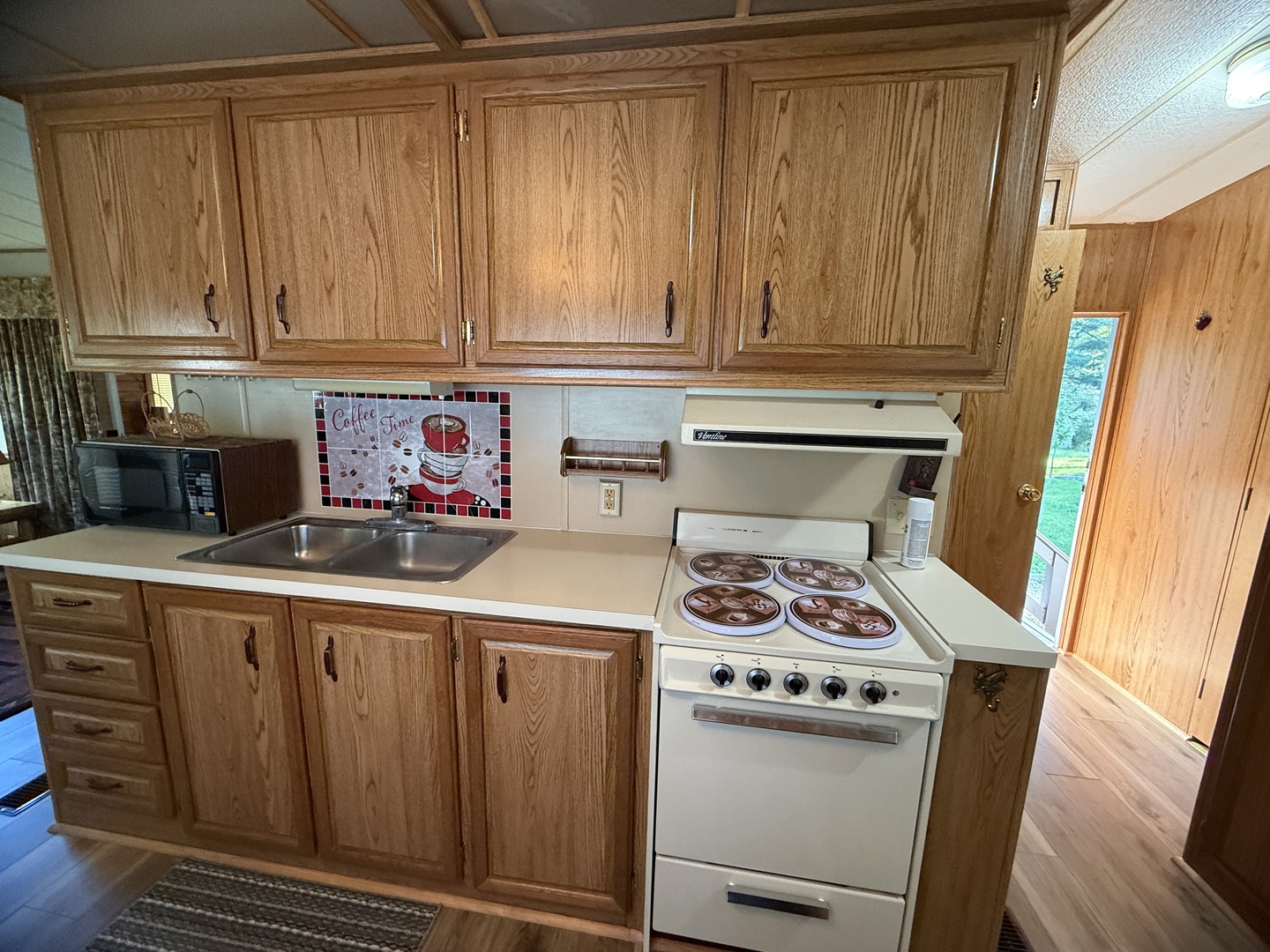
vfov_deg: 85.7
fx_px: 514
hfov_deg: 102.1
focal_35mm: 14
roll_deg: -1.5
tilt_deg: -10.8
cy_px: 476
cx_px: 635
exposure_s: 1/60
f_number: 2.2
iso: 500
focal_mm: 2.22
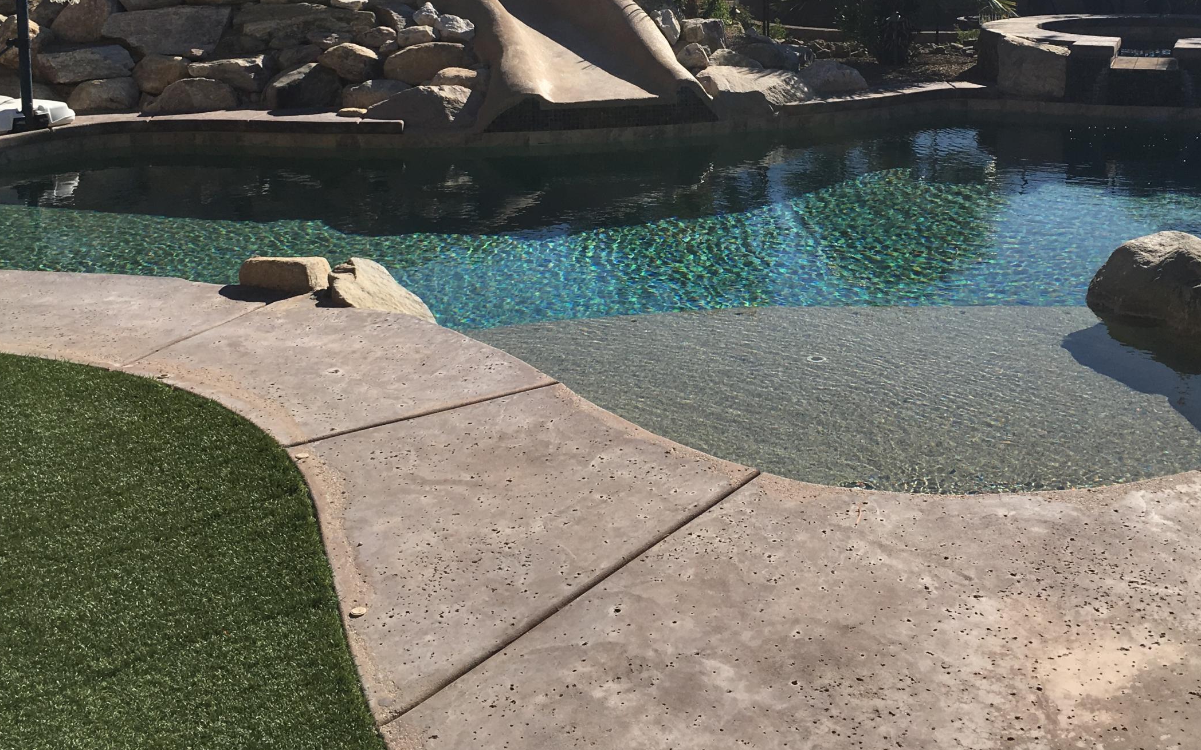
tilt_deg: -8.5
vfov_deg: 28.5
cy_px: 127
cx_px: 650
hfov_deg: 45.2
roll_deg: +0.1
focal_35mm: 44
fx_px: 1440
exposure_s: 1/2481
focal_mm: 4.15
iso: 25
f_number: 2.2
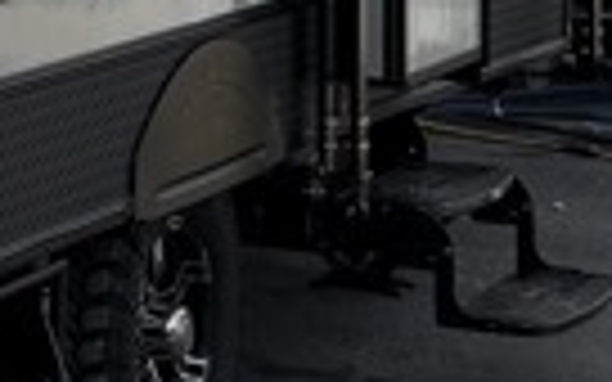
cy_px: -346
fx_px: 3186
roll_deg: -0.7
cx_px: -490
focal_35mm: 191
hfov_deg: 10.3
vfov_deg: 6.7
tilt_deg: +0.3
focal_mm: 6.76
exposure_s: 1/4673
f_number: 1.78
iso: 80
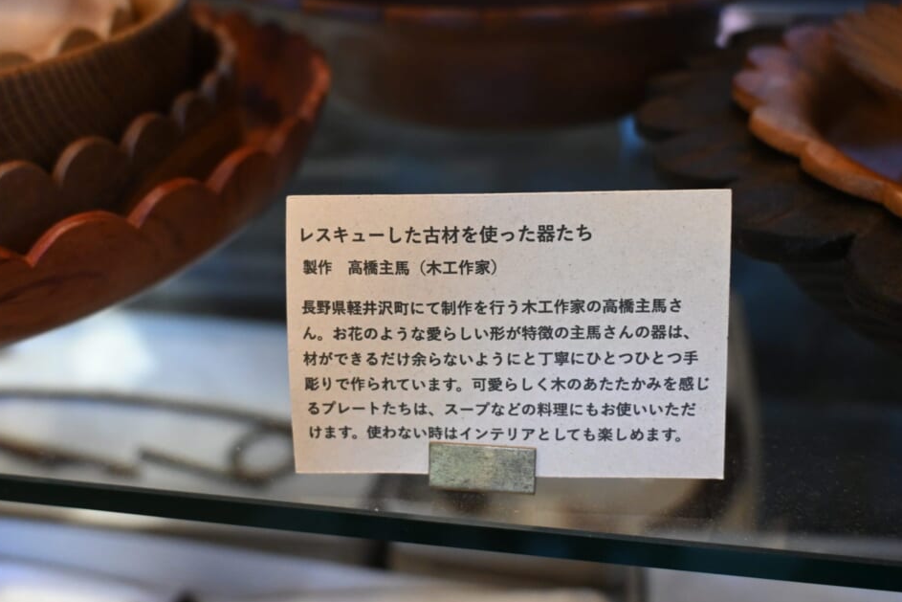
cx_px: 465
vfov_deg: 37.9
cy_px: 292
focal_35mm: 35
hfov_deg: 54.4
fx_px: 877
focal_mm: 22
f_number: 4
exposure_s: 1/125
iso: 2800
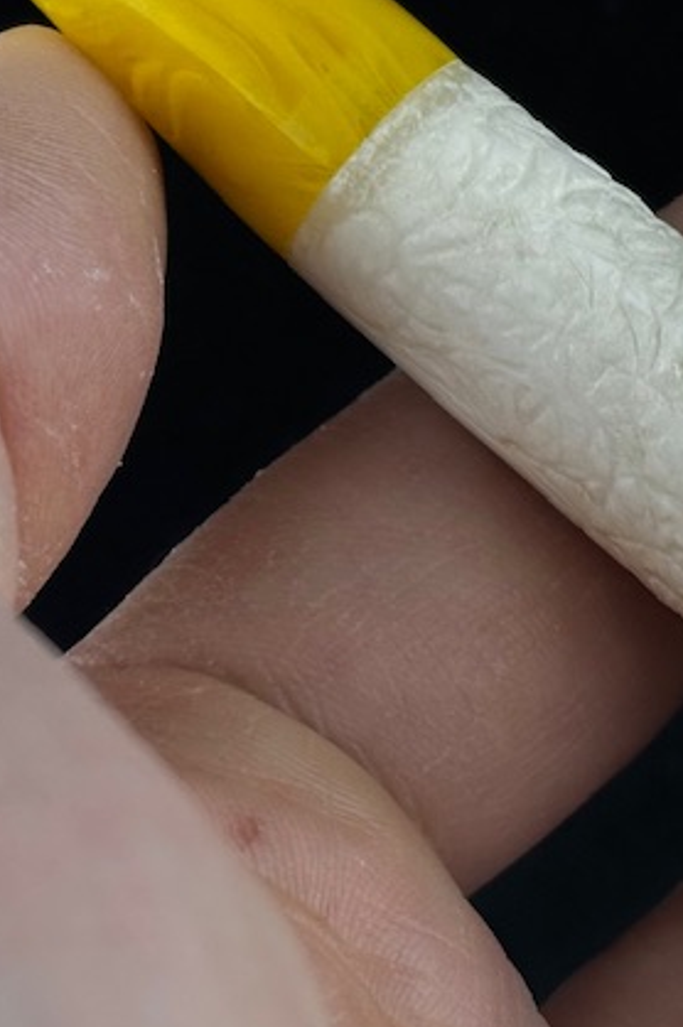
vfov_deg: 13.4
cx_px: 455
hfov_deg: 8.9
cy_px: 189
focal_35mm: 153
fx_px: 4361
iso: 64
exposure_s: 1/694
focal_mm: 6.86
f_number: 1.78
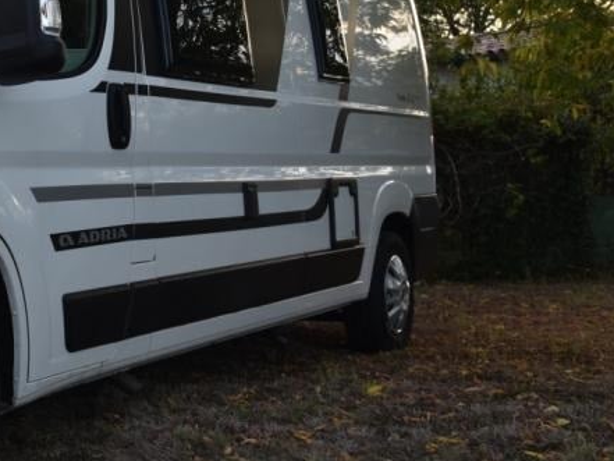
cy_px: 135
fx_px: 1189
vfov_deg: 21.8
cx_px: -75
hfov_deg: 26.5
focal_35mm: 67
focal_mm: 30
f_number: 10
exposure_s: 1/60
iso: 200
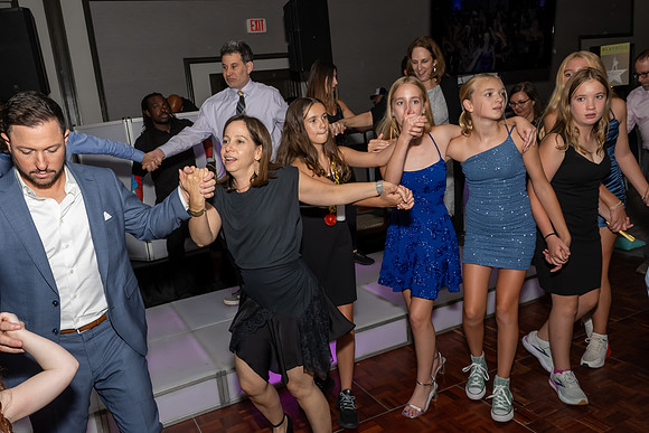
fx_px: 490
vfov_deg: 47.7
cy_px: 206
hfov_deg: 66.9
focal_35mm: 27
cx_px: 296
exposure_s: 1/250
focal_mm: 17
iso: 1000
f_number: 8
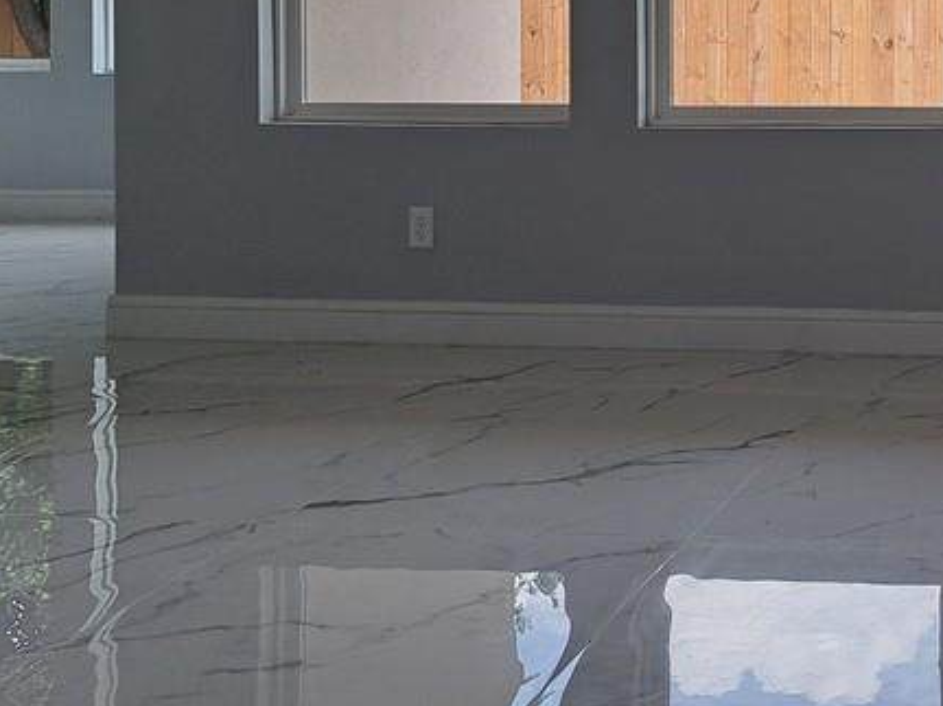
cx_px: 1098
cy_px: -24
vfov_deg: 24.3
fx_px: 1552
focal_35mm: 57
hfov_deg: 29.6
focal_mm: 5.23
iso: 50
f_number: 1.8
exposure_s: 1/161
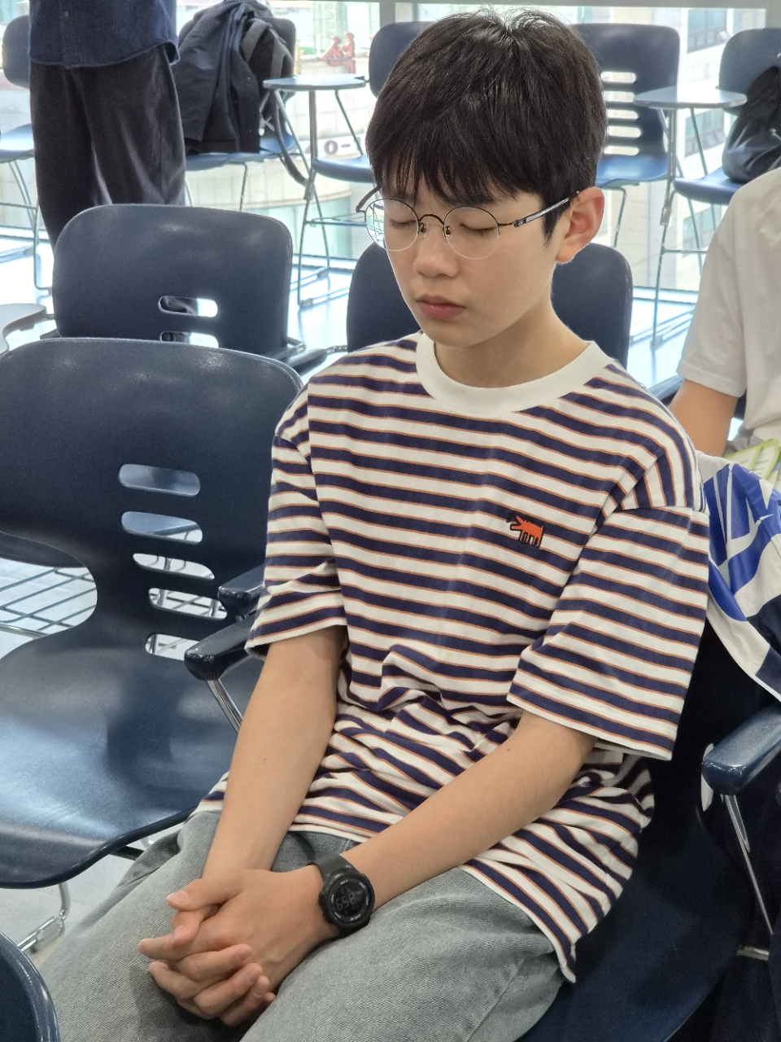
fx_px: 2076
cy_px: 521
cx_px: 390
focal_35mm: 69
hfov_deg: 21.3
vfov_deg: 28.2
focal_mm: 7
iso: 200
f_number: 2.4
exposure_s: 1/120
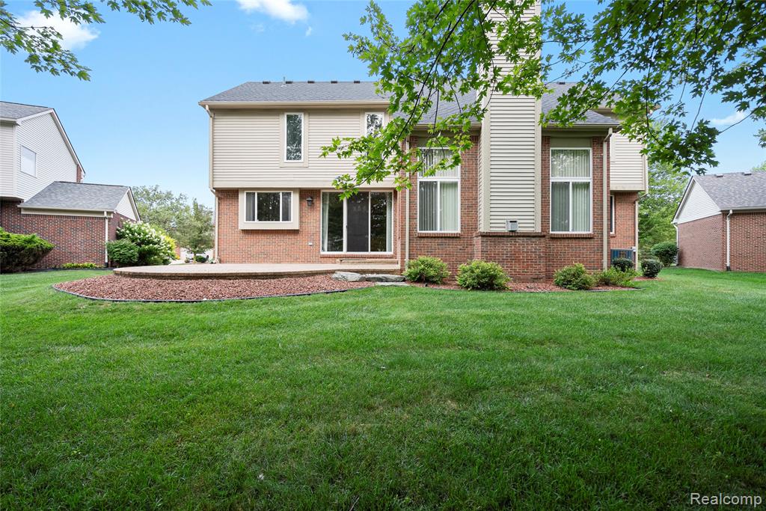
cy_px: 256
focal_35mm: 16
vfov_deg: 73.8
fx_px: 340
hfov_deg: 96.7
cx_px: 383
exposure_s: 1/13
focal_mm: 16
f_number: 4
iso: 100
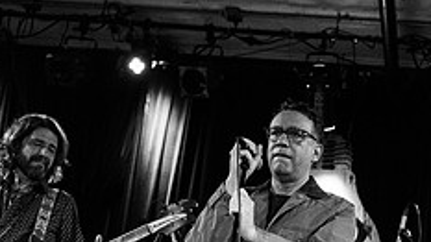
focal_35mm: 72
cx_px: 347
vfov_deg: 16.2
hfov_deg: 28.7
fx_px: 823
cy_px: 270
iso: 2000
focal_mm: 24
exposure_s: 1/160
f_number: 3.2
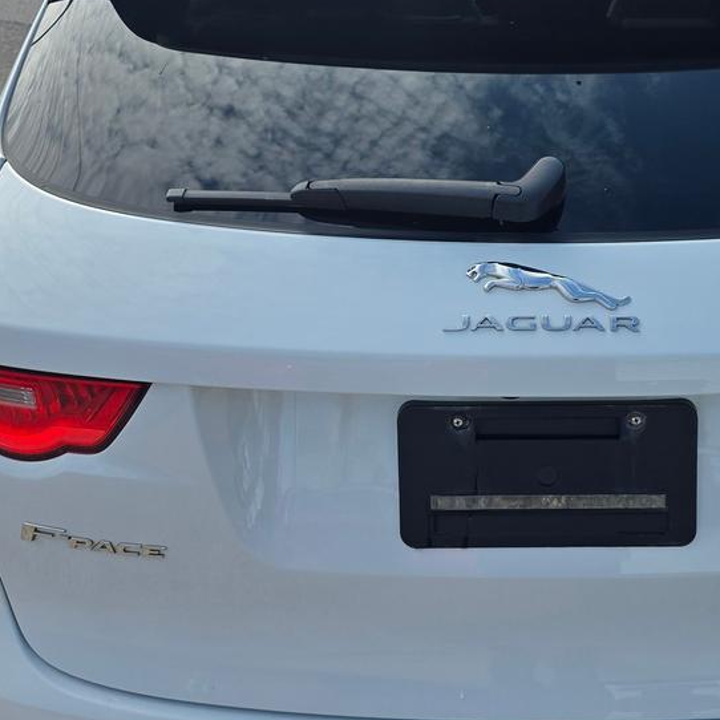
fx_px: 1130
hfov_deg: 34.5
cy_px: 328
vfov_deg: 35.3
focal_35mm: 48
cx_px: 551
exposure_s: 1/5017
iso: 80
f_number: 1.7
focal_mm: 6.3
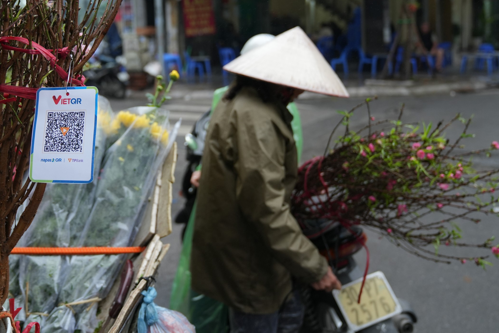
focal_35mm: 45
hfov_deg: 43.2
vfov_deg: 29.3
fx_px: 624
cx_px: 179
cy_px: 76
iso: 800
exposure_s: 1/250
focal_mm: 29
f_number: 3.2
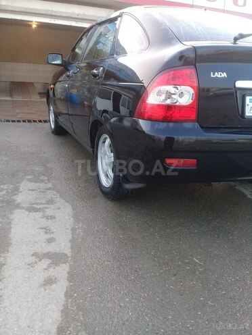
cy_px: 168
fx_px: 301
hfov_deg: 45.4
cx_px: 126
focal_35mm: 31
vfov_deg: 58.4
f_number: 2.2
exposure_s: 1/50
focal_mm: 3.3
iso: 64
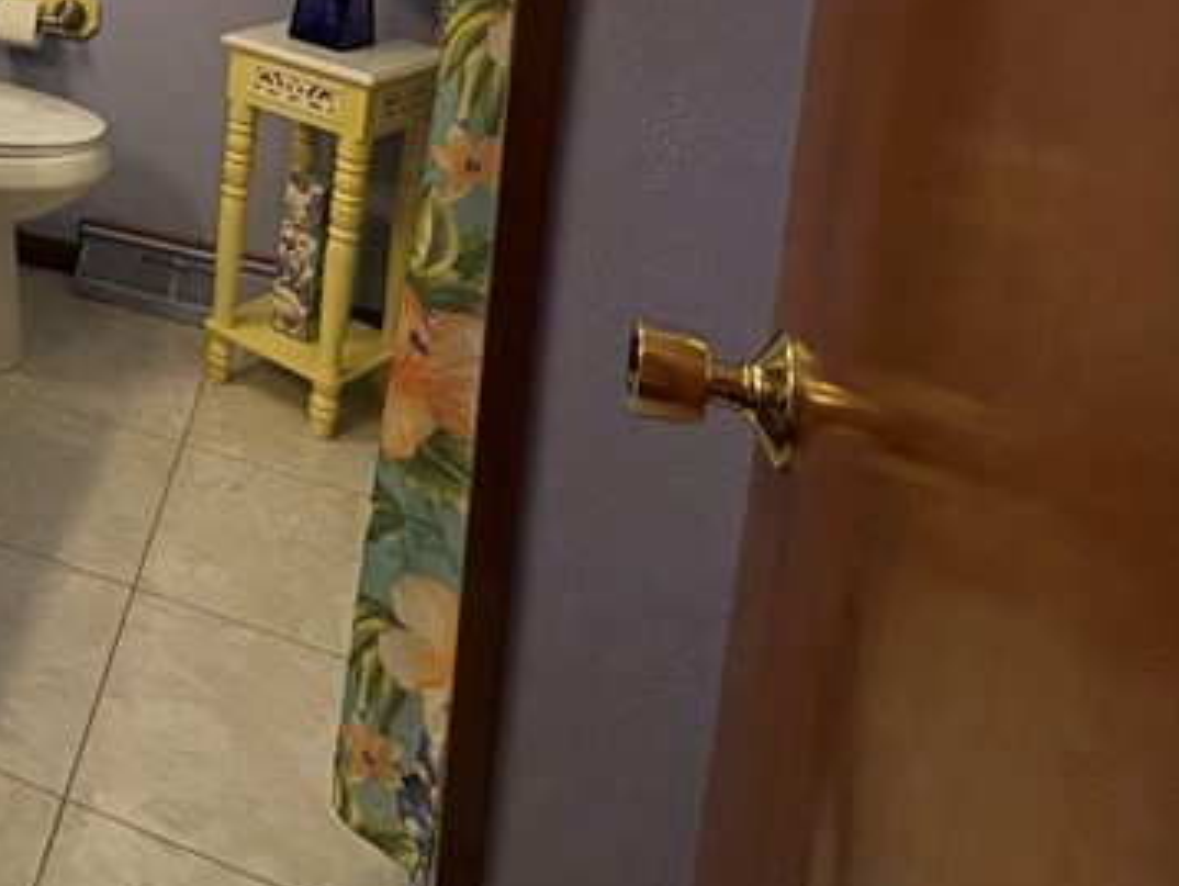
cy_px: -145
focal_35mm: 40
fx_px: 1363
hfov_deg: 35.3
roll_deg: +0.3
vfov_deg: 31.0
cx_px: -280
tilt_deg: -6.8
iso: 160
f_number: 2.2
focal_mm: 2.22
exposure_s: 1/120
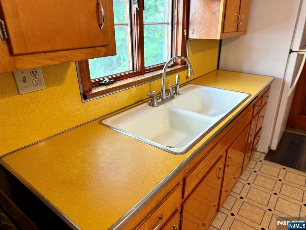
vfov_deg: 56.8
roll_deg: +0.4
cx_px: 153
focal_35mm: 24
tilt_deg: -22.9
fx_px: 212
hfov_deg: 71.6
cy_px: 115
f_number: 1.78
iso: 200
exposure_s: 1/60
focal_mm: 6.76
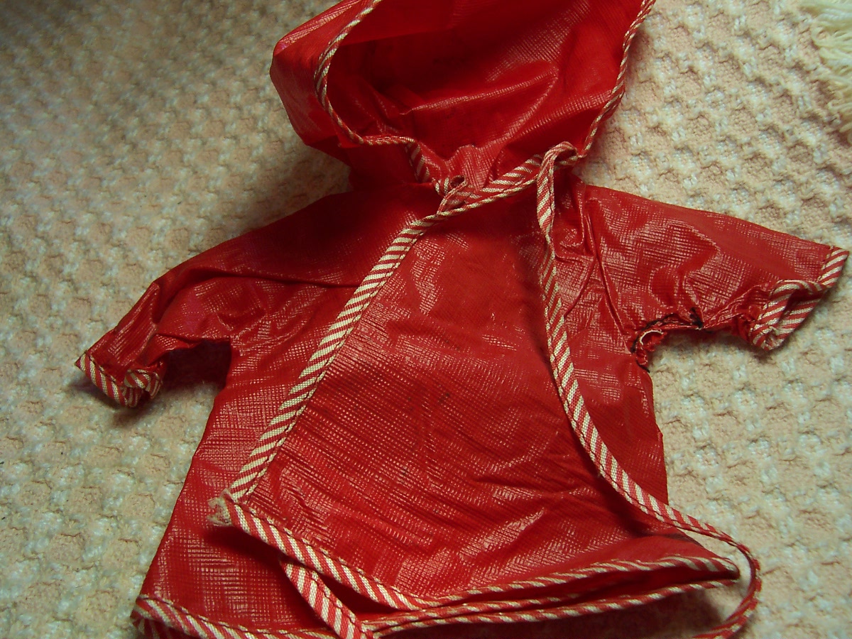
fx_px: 911
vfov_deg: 38.7
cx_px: 426
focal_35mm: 37
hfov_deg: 50.1
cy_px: 320
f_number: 2.8
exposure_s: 1/90
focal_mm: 5.6
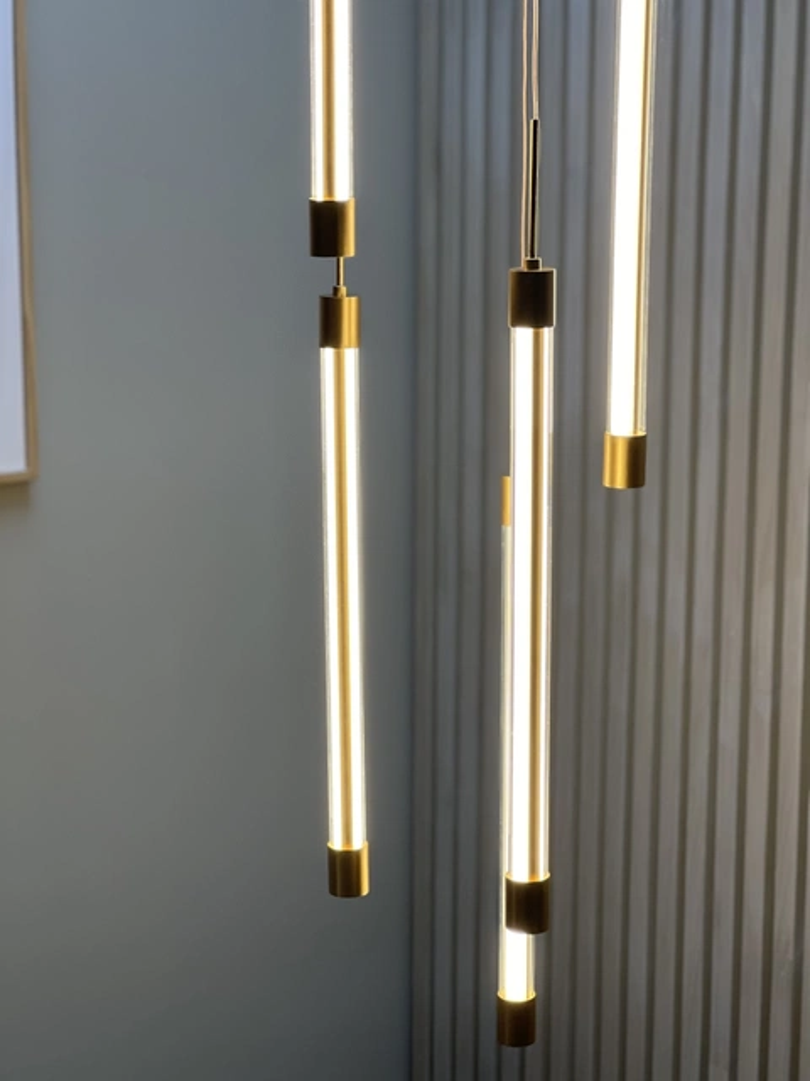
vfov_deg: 25.3
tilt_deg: -9.6
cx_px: 405
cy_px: 540
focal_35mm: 77
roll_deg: -0.4
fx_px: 2402
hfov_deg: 19.1
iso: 100
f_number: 2.8
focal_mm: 9
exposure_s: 1/100
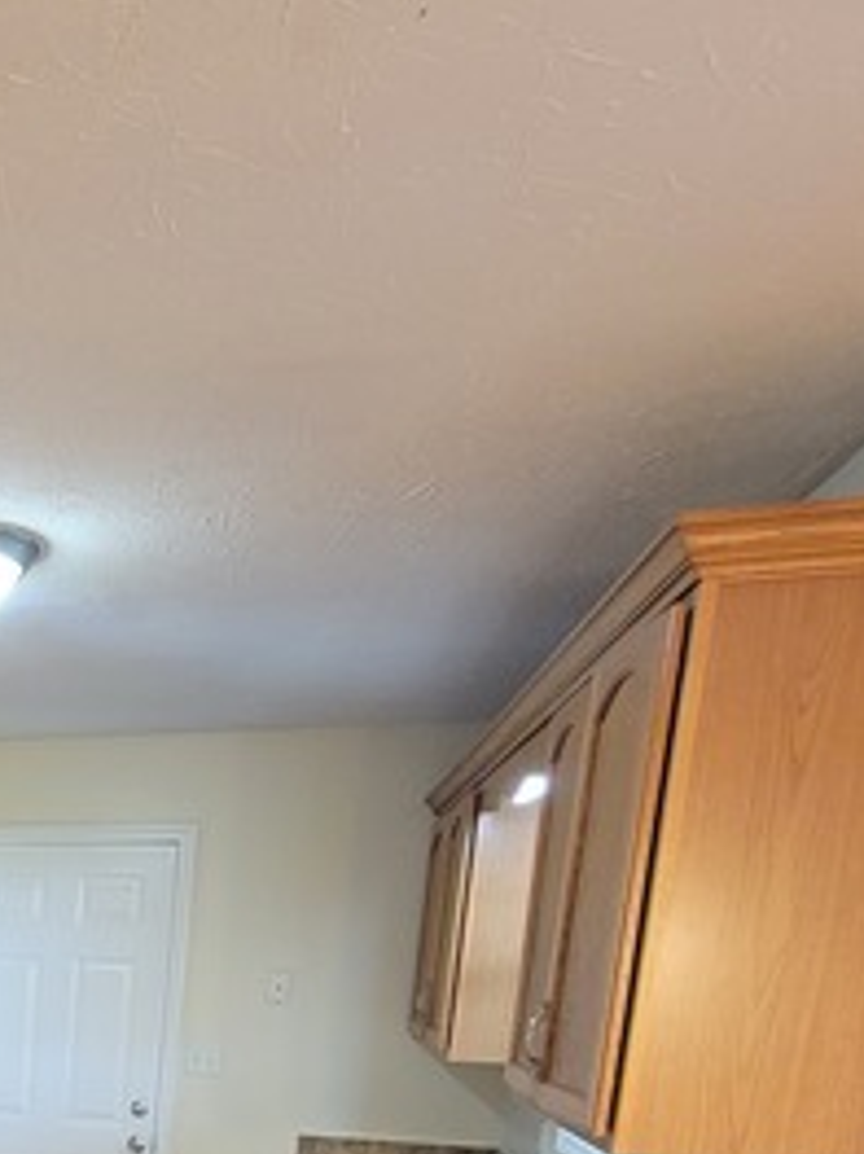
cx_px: -193
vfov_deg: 45.8
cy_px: 1174
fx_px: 1099
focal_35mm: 33
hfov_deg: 33.9
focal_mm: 2.2
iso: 400
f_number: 2.2
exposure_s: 1/60
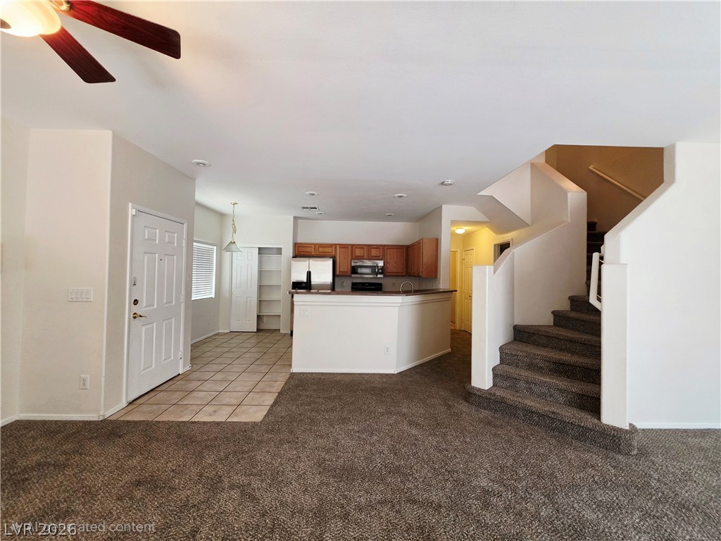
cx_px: 360
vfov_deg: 89.9
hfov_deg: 106.2
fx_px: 271
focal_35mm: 13
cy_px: 270
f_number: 1.9
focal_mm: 2.2
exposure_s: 1/120
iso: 250
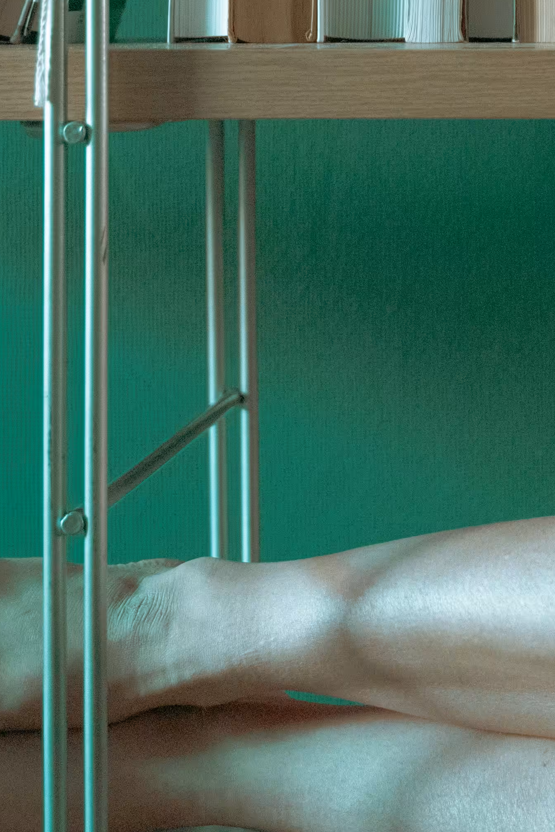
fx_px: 2405
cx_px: 449
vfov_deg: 19.6
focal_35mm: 104
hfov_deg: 13.1
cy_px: 566
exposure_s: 1/125
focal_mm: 35
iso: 5000
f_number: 2.8
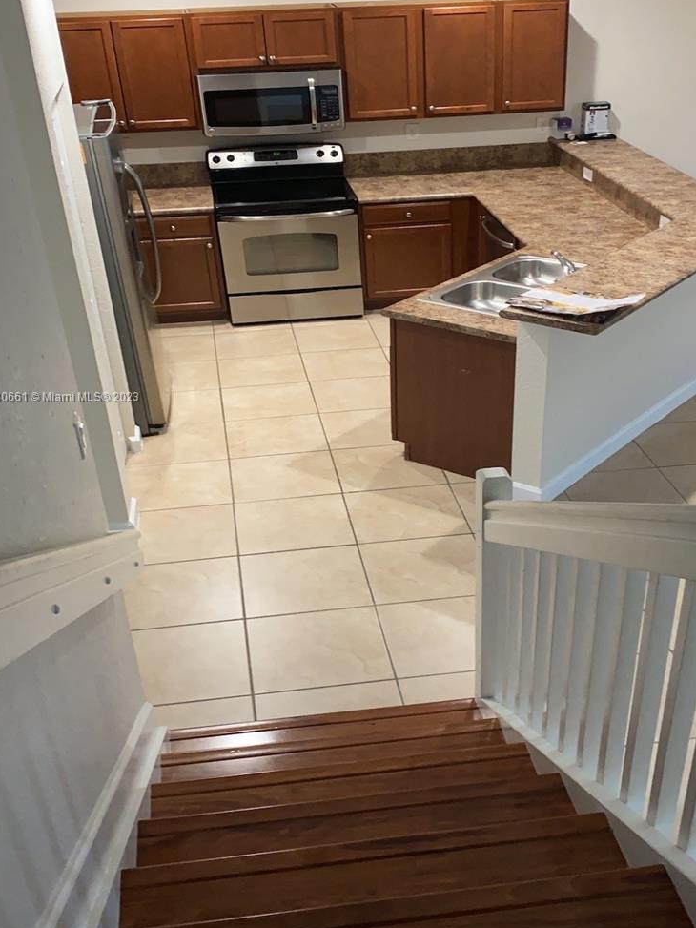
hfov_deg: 38.6
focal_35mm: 37
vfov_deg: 50.0
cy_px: 398
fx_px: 992
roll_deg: +3.6
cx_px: 394
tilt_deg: -28.4
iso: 200
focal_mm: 4.25
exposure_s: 1/40
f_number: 1.8
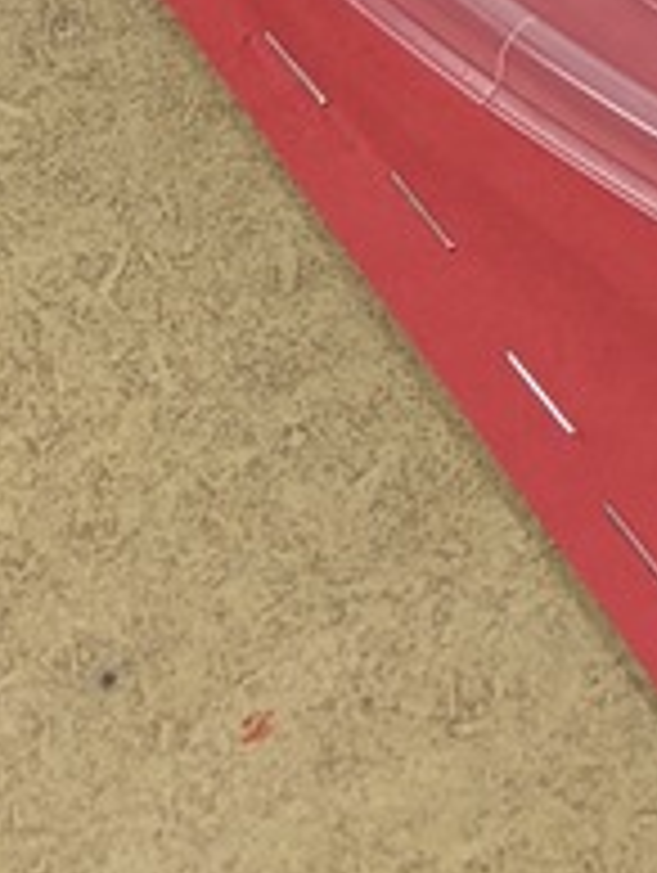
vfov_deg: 12.1
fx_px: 3459
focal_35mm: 137
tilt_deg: -37.9
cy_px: -1094
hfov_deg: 10.5
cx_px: 945
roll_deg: -8.4
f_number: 1.6
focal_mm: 5.96
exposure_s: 1/60
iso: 125
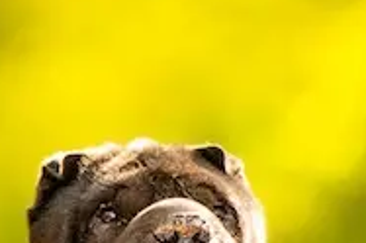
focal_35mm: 1056
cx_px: 261
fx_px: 10718
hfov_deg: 2.0
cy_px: 350
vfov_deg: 1.3
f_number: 2.8
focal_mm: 200
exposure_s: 1/640
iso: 400
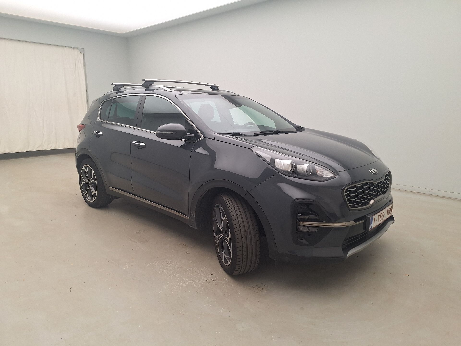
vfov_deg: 58.9
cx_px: 230
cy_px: 173
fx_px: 306
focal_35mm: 23
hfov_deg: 73.9
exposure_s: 1/104
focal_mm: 5.54
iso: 40
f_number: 1.8
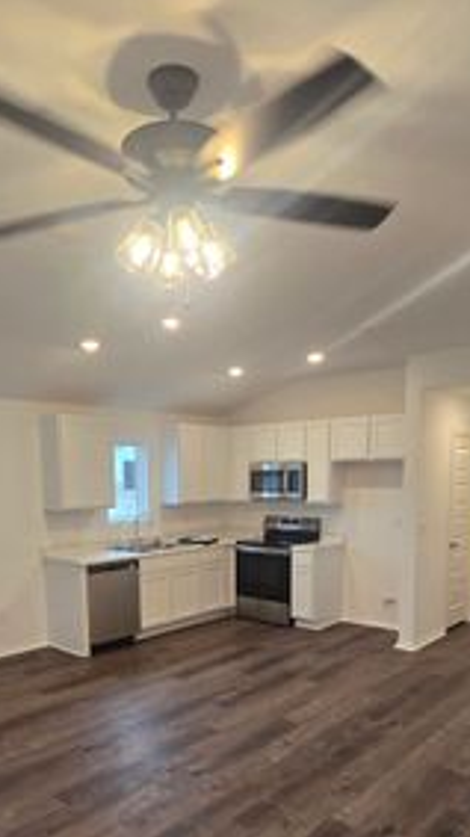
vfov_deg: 72.3
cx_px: 195
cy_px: 543
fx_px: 554
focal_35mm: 25
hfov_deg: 45.8
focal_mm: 2.2
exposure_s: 1/60
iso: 80
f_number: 2.2
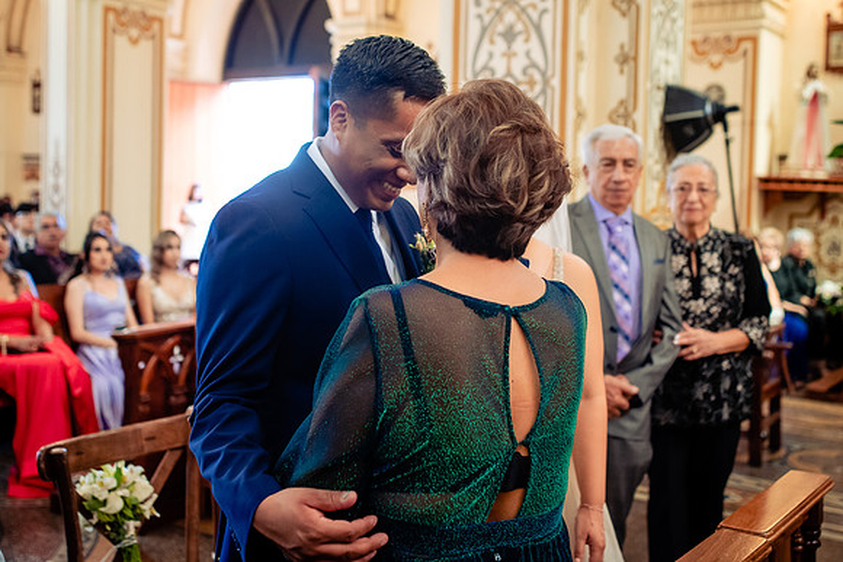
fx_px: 1023
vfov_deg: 30.6
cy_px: 211
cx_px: 422
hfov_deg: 44.8
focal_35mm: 44
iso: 1250
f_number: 2.8
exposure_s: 1/100
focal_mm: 35
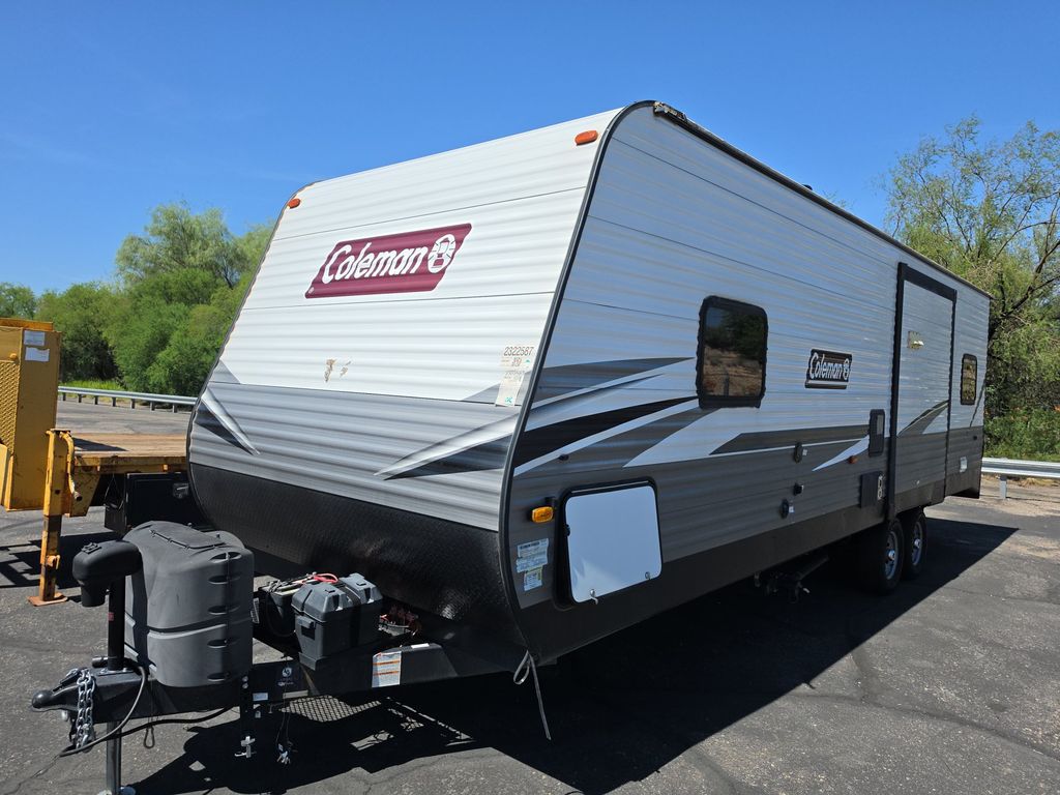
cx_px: 530
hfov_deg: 73.9
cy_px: 398
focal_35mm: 23
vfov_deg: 58.9
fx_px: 704
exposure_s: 1/7940
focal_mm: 6.5
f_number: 1.4
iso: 36
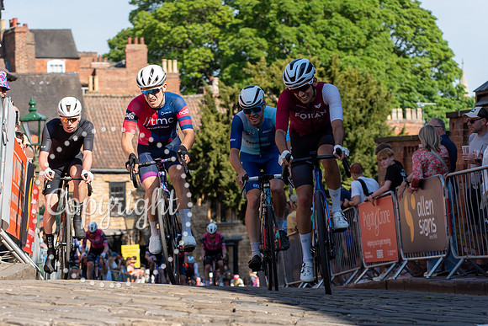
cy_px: 209
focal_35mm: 102
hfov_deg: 20.0
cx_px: 184
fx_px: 1383
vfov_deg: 13.4
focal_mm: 73
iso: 100
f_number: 3.5
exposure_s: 1/1000
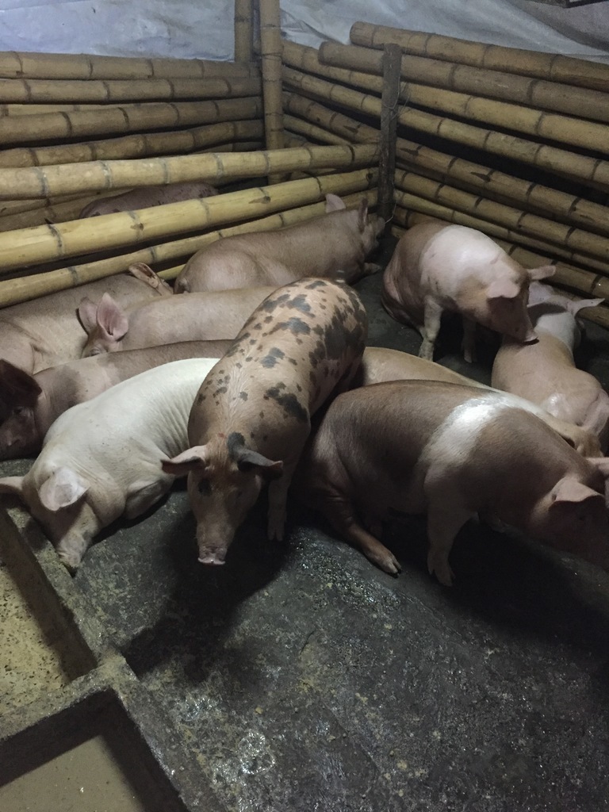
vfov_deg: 61.7
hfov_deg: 48.2
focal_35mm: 29
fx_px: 680
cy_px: 406
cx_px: 304
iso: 500
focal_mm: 4.15
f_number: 2.2
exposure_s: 1/15
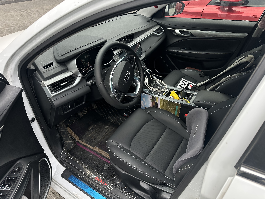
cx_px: 132
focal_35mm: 24
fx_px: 184
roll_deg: +1.6
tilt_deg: -34.2
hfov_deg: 71.6
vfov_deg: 56.8
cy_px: 100
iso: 80
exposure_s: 1/214
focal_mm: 6.86
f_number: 1.78
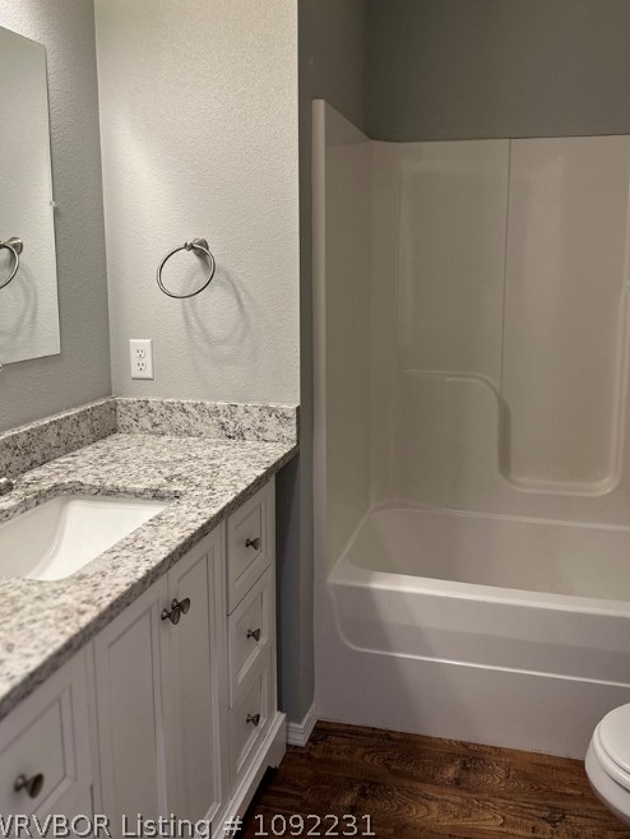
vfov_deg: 63.1
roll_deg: -0.8
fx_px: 679
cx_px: 346
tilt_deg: -8.7
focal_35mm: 28
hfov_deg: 49.7
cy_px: 357
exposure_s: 1/120
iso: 160
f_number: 1.78
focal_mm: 6.86
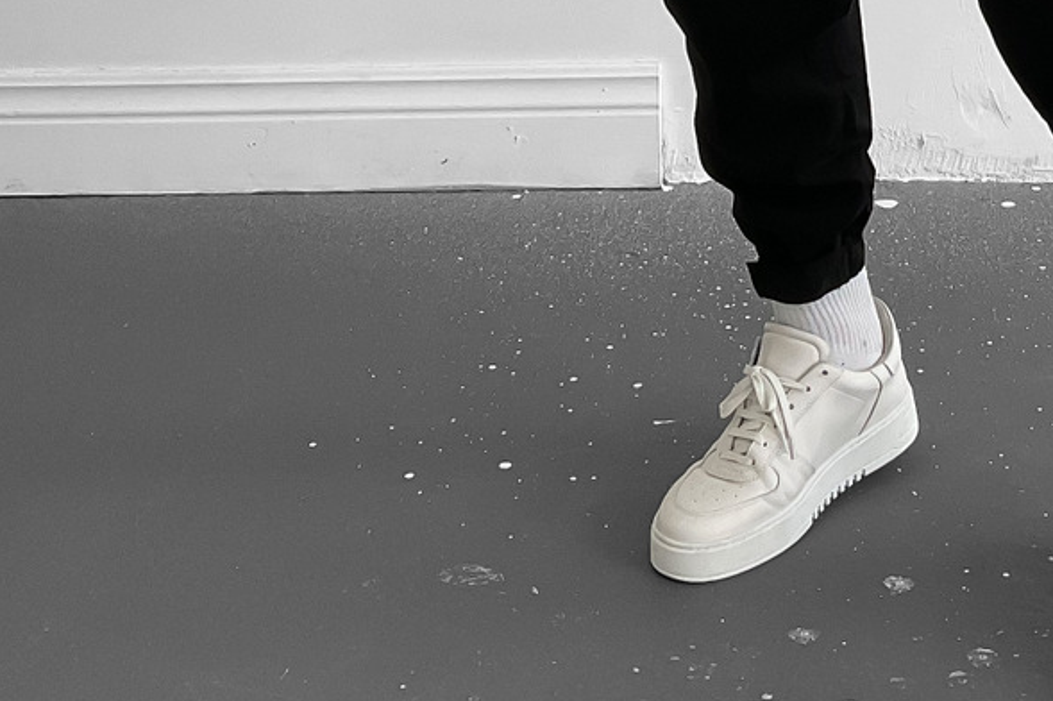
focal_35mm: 82
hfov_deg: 24.4
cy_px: -485
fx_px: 2397
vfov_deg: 14.9
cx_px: 840
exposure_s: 1/120
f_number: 1.8
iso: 50
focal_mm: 3
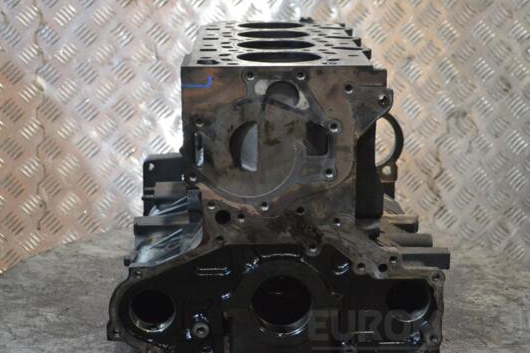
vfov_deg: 20.0
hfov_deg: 29.6
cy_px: 192
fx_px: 1001
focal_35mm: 68
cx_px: 290
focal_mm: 40
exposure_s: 1/125
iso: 3200
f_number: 5.3
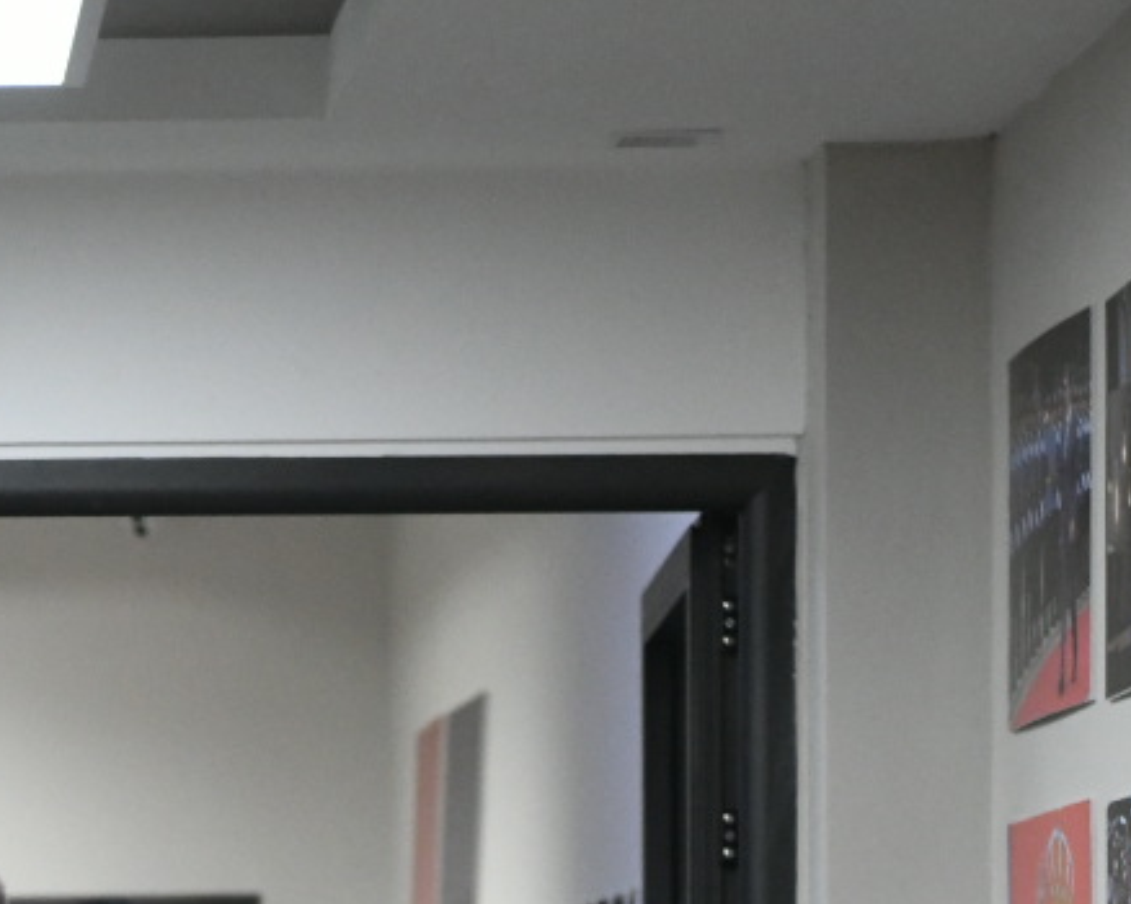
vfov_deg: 6.3
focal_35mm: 243
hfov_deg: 7.9
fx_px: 8130
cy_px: 1310
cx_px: -176
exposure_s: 1/400
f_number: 4
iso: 4000
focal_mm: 70
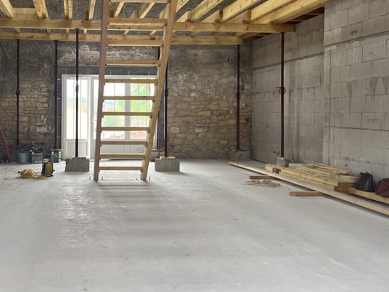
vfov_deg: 36.7
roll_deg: -0.5
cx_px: 104
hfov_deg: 46.4
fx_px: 438
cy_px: 118
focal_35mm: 39
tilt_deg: -0.9
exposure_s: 1/108
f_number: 1.6
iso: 125
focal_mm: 5.1
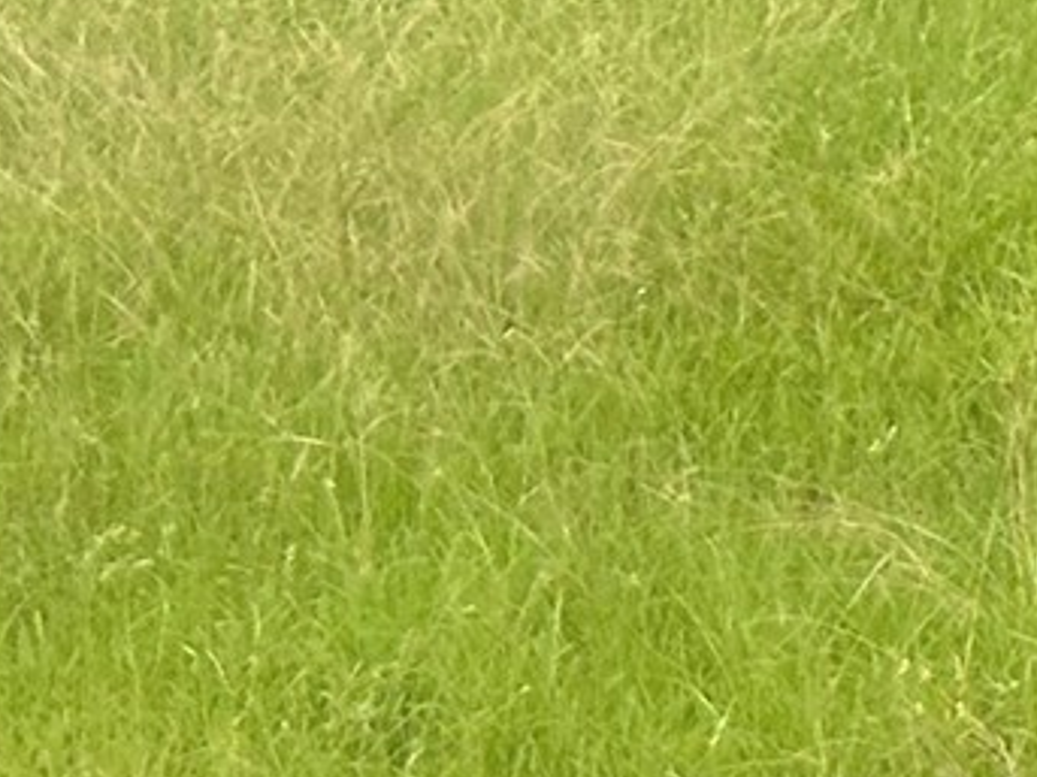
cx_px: 3002
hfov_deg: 6.4
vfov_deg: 4.9
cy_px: -1524
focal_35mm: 287
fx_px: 8595
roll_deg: +1.5
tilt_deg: +0.0
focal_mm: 6.86
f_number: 1.78
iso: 64
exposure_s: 1/2304
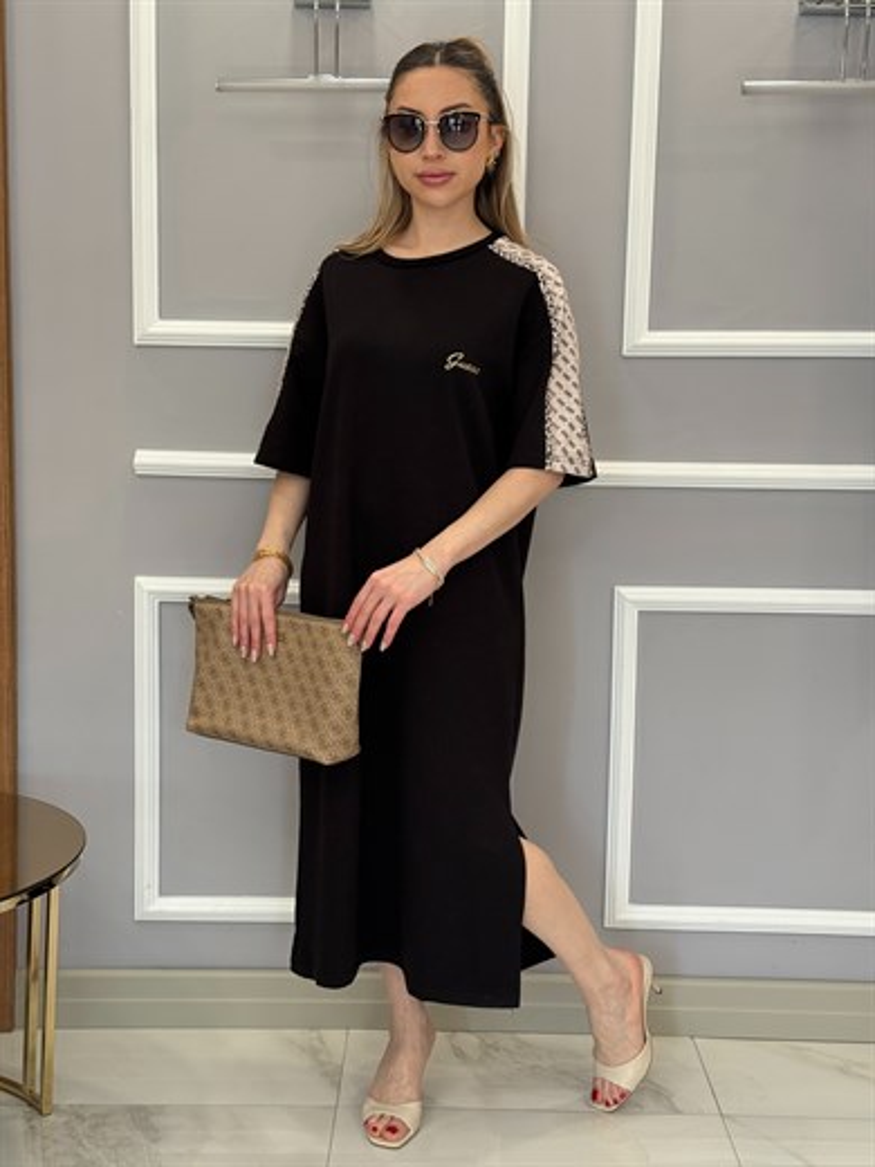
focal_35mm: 48
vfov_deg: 39.7
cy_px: 584
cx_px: 438
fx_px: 1618
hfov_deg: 30.3
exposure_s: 1/138
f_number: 1.78
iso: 100
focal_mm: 6.76
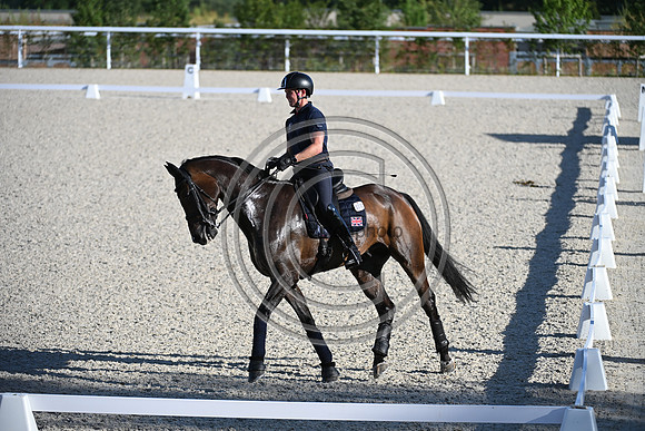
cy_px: 216
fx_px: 3584
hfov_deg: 10.3
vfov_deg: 6.9
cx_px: 322
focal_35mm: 200
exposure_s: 1/1600
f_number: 4.5
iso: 280
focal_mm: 200
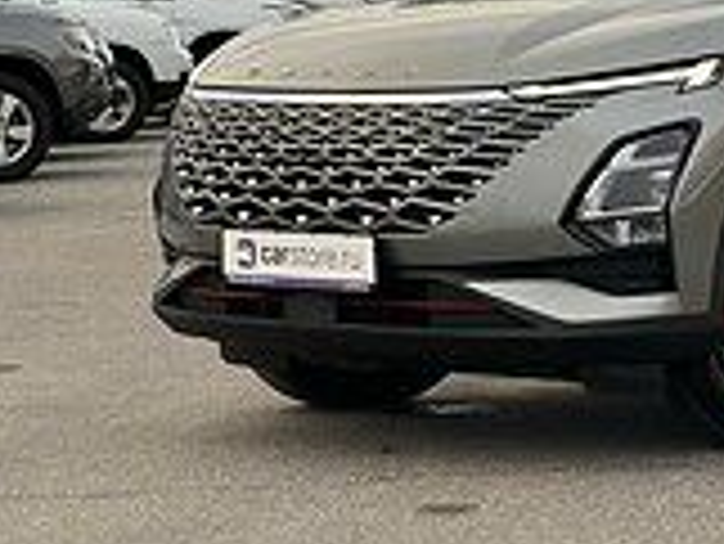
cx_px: 787
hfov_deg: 11.5
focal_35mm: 170
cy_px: 83
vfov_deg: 8.7
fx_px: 3558
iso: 25
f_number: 2.8
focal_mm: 9
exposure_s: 1/99
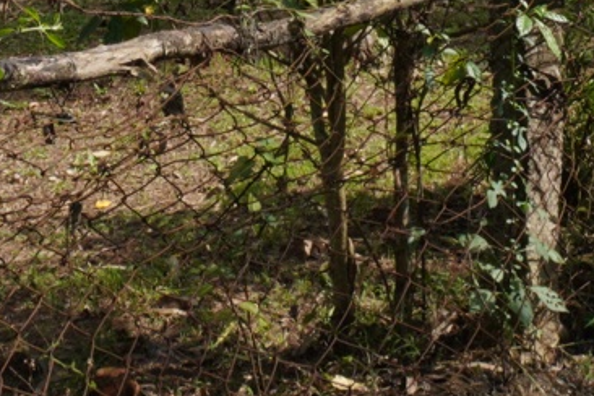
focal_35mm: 105
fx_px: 1732
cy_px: -522
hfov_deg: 19.3
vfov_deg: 11.2
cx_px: 162
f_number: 16
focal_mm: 16
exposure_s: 1/250
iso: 800
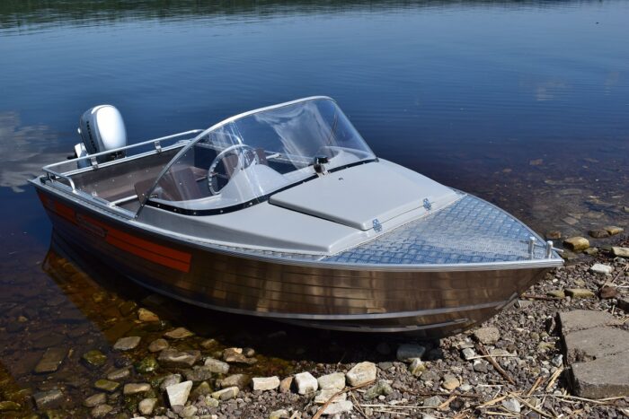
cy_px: 210
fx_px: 629
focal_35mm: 36
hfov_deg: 53.1
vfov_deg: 36.9
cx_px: 314
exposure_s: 1/500
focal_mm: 24
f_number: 11
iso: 280
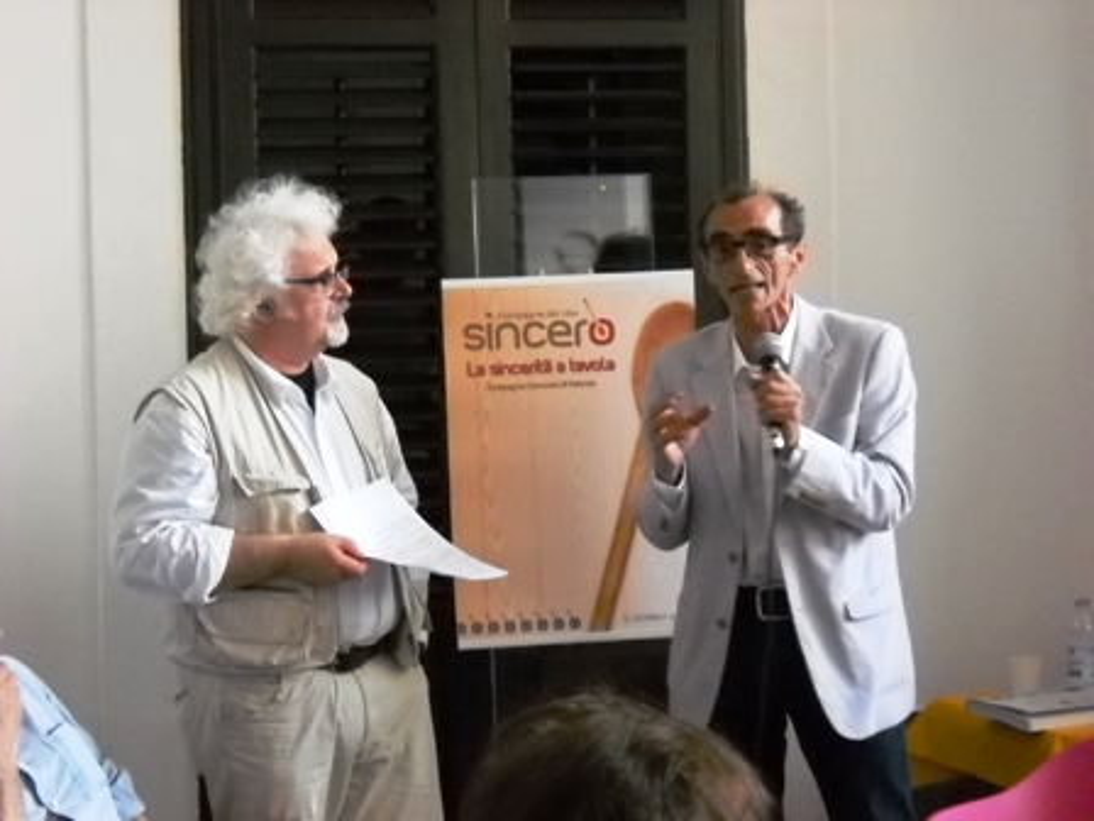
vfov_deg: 16.4
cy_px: 410
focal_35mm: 90
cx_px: 547
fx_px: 2844
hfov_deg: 21.8
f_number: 4.8
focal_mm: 14.9
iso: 800
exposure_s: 1/60
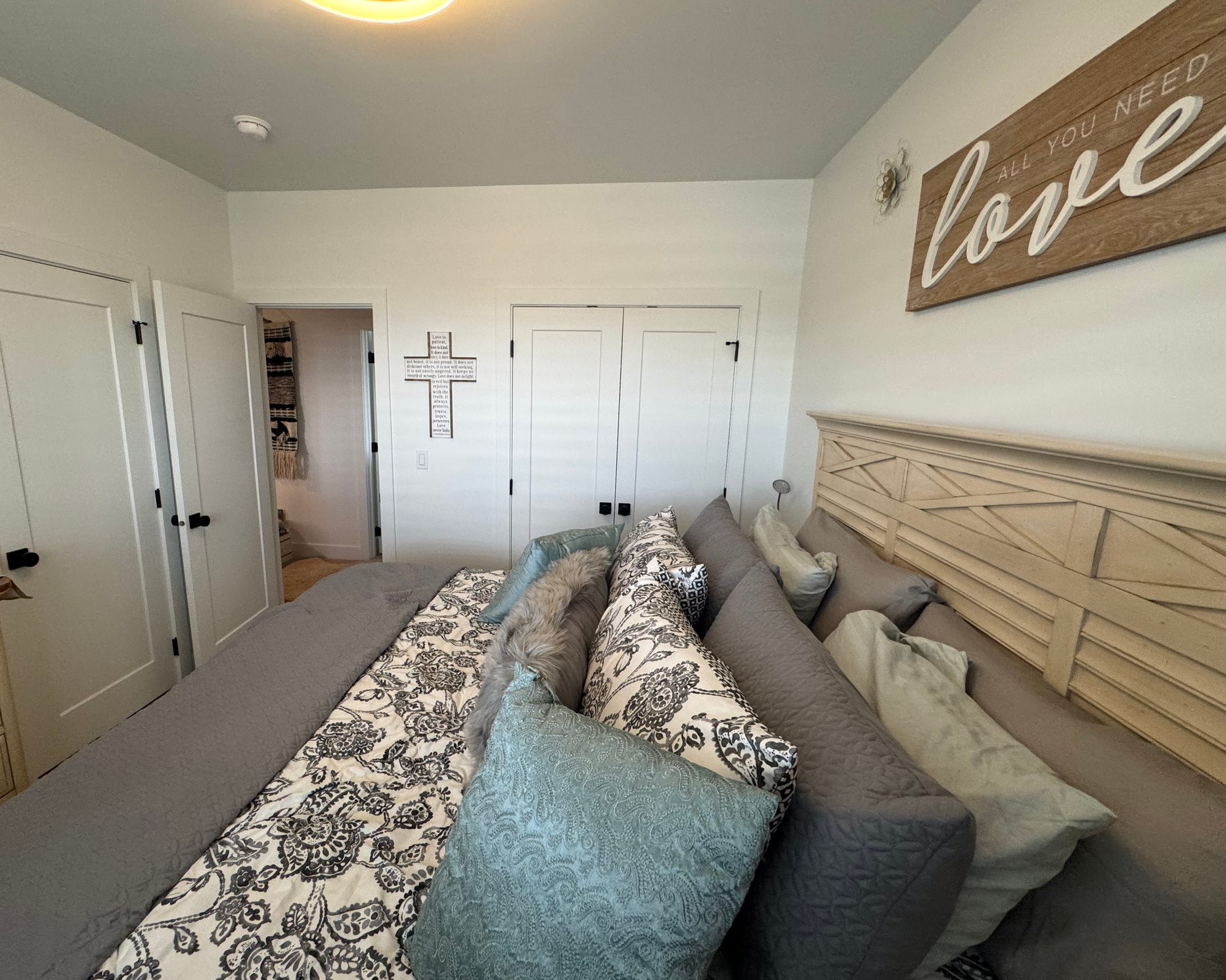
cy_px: 486
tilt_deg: -9.8
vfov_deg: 84.0
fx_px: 544
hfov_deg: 96.5
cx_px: 556
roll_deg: -1.1
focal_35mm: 15
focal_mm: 2.22
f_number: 2.2
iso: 200
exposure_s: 1/60
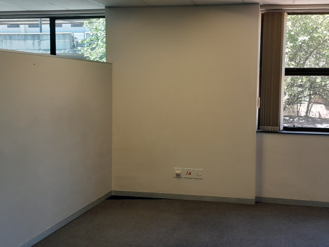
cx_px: 206
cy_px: 116
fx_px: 380
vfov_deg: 36.0
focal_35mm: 40
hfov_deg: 46.4
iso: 200
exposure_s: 1/50
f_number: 1.8
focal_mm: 4
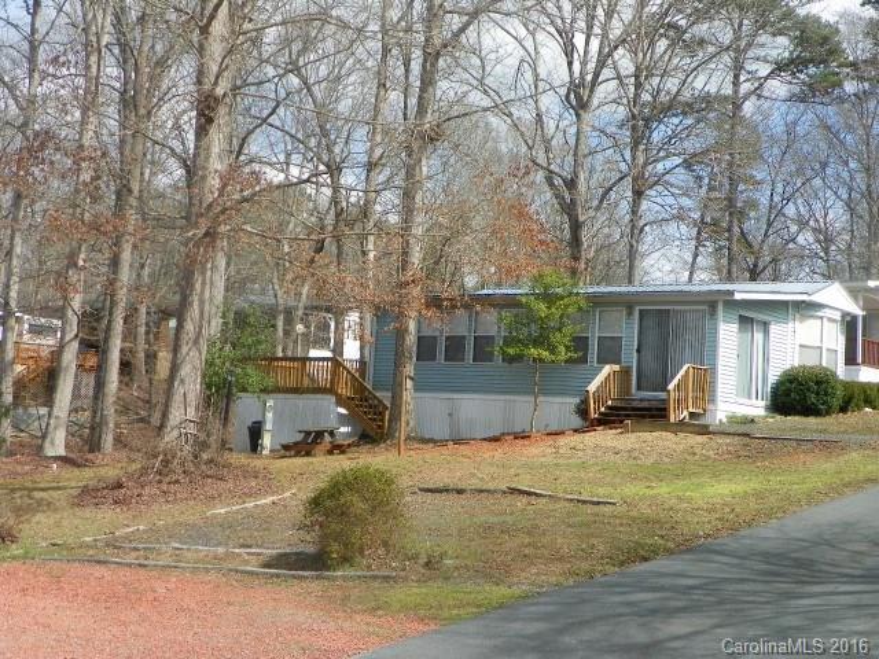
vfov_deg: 26.1
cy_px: 330
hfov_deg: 34.3
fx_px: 1422
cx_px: 440
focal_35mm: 56
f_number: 4.5
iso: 64
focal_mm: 9.9
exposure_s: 1/320
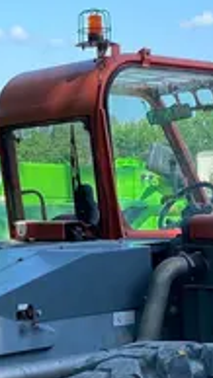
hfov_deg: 11.3
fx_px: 1075
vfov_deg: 19.4
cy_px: 379
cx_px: 92
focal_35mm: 107
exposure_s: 1/919
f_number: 1.8
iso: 32
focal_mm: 4.25
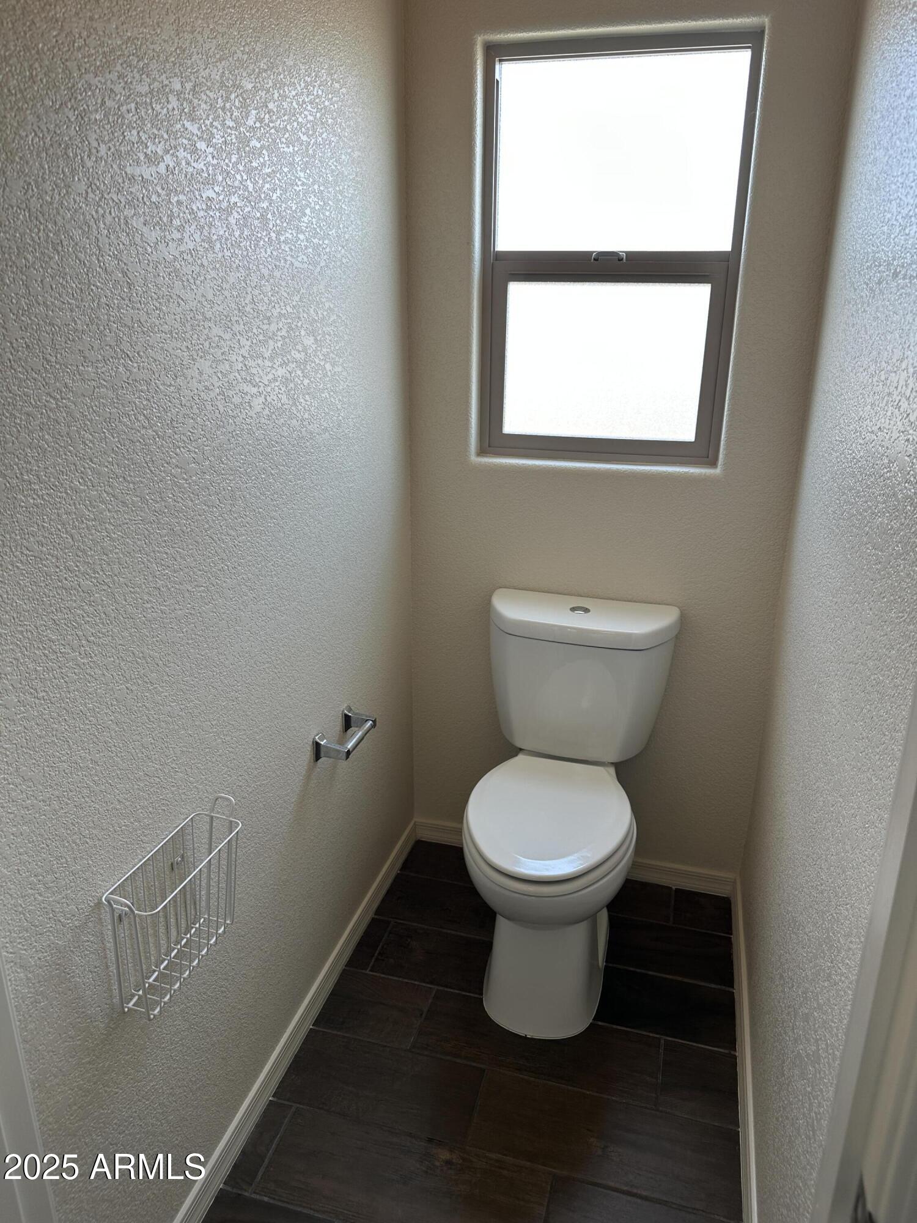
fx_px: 848
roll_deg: -2.0
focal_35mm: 24
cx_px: 458
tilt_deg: -20.9
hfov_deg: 56.8
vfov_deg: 71.6
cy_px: 612
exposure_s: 1/120
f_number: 1.78
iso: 64
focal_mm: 6.86
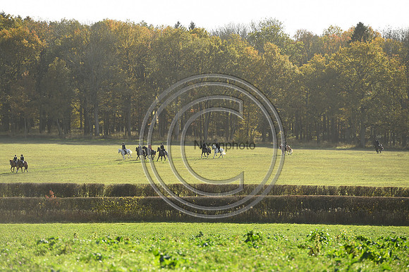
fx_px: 2271
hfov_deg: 10.3
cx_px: 204
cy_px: 136
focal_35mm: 200
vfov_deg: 6.9
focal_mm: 200
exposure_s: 1/1250
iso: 360
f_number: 5.6
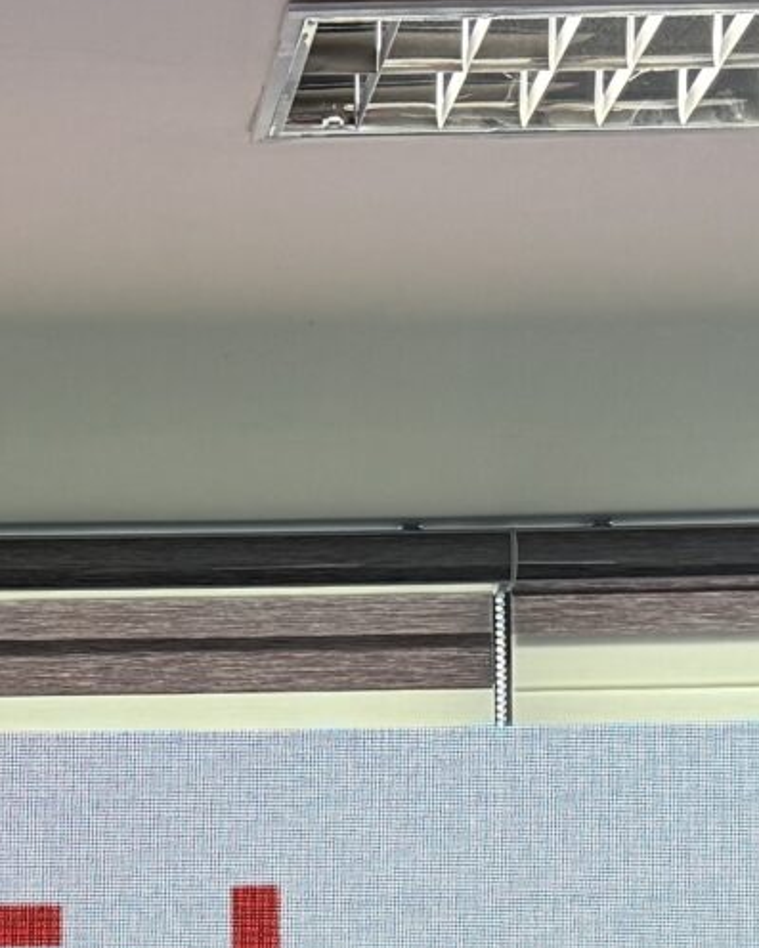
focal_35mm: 121
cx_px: 90
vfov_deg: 14.6
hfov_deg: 12.7
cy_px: 1493
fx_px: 3397
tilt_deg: +0.5
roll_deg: +0.6
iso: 160
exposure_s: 1/121
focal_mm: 6.76
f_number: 1.78
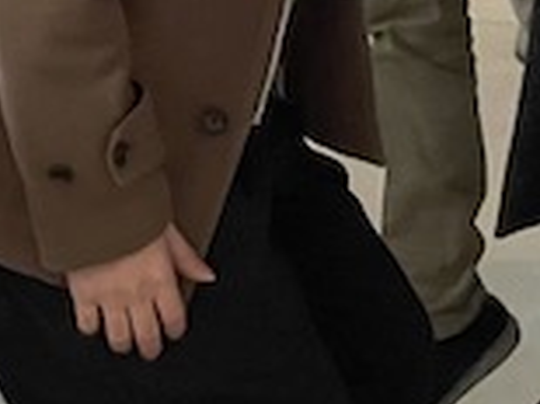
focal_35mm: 268
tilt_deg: -1.6
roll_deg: +0.0
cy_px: -603
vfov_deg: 5.3
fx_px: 4177
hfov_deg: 7.4
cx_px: 523
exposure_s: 1/25
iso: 1000
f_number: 2
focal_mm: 6
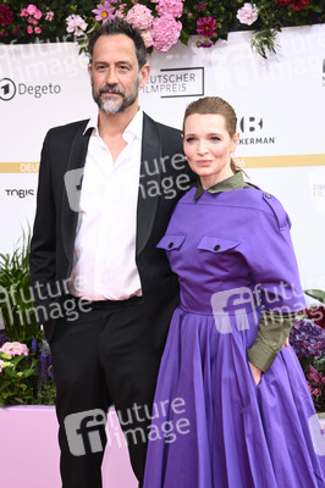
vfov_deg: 23.9
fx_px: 1153
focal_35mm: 85
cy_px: 244
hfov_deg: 16.0
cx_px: 162
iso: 800
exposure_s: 1/250
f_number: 5.6
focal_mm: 85
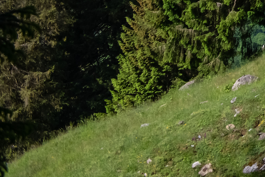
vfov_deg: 7.0
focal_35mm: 186
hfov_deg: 9.9
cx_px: 602
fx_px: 1369
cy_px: -230
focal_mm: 40
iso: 640
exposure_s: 1/2500
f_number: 5.6
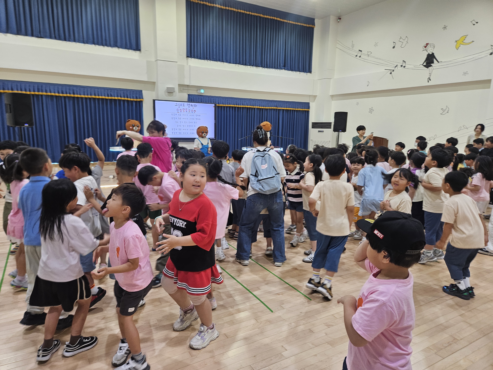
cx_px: 246
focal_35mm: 23
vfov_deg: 58.9
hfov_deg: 73.9
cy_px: 185
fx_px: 328
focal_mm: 5.4
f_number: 1.8
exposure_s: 1/120
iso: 125
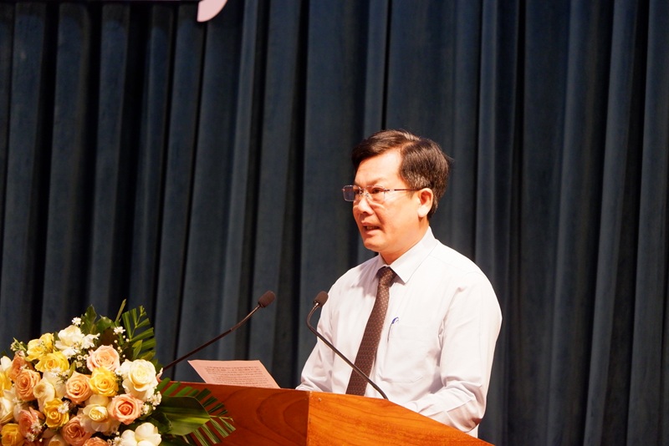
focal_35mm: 345
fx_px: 6413
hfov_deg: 6.0
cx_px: 334
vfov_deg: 4.0
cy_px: 223
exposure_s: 1/125
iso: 3200
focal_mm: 230
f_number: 6.7
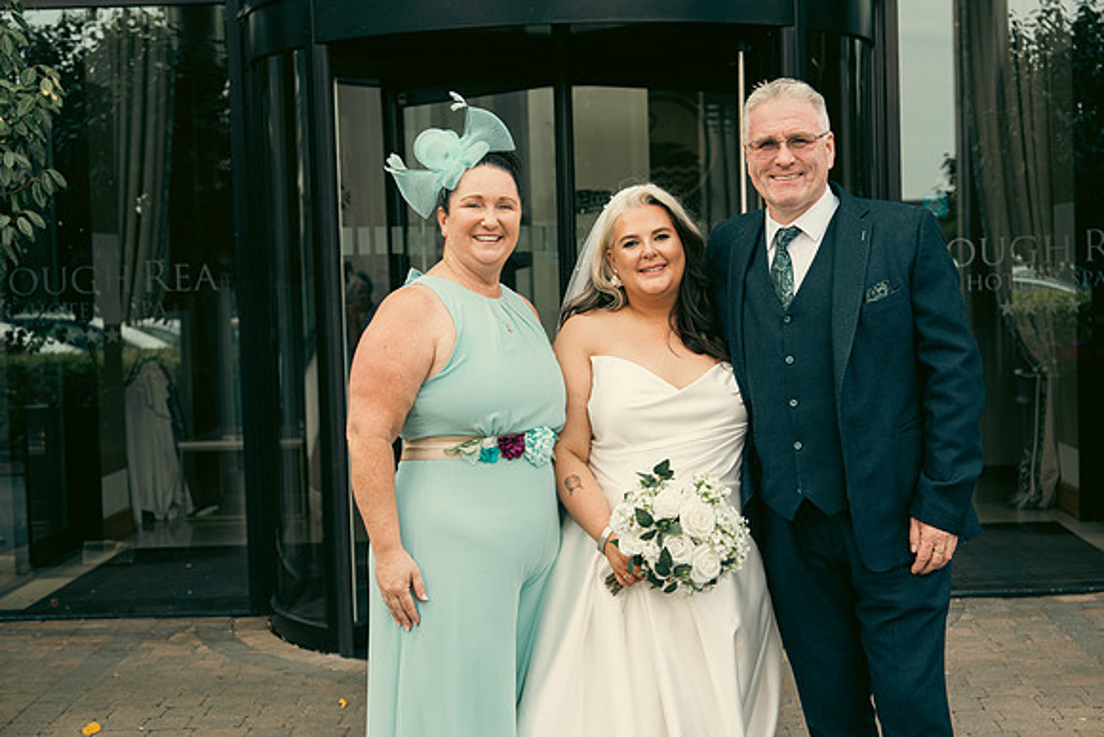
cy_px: 368
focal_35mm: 67
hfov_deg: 30.1
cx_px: 552
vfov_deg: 20.3
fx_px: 2055
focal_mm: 67
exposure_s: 1/250
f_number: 5
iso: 160
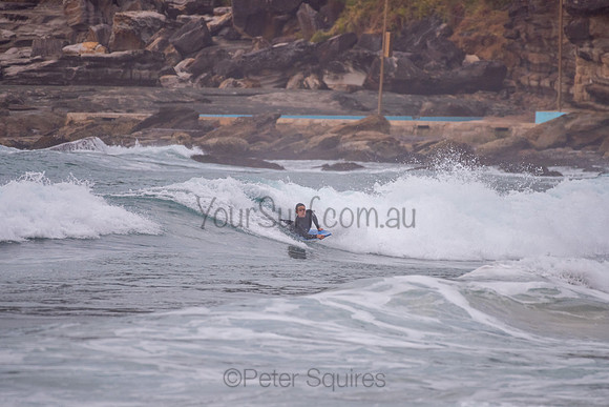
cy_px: 207
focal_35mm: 613
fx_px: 10374
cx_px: 305
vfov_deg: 2.2
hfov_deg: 3.4
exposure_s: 1/800
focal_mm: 500
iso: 560
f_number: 5.6
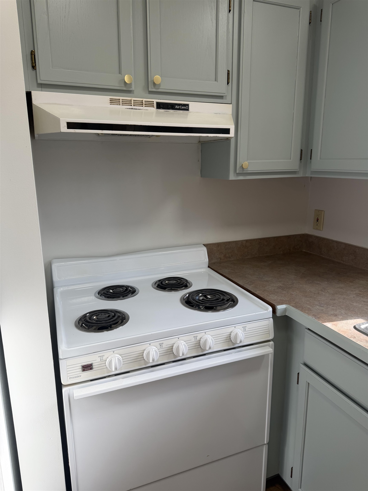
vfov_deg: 71.6
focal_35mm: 24
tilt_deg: -12.8
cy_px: 246
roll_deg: +1.2
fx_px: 340
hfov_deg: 56.8
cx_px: 184
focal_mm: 6.76
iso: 64
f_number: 1.78
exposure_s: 1/120
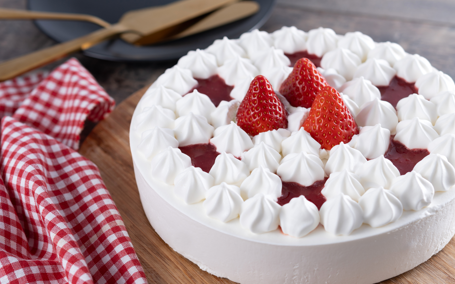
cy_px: 151
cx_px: 227
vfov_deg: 14.2
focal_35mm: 92
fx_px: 1141
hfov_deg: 22.6
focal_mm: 60
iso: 100
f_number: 4.5
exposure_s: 1/200
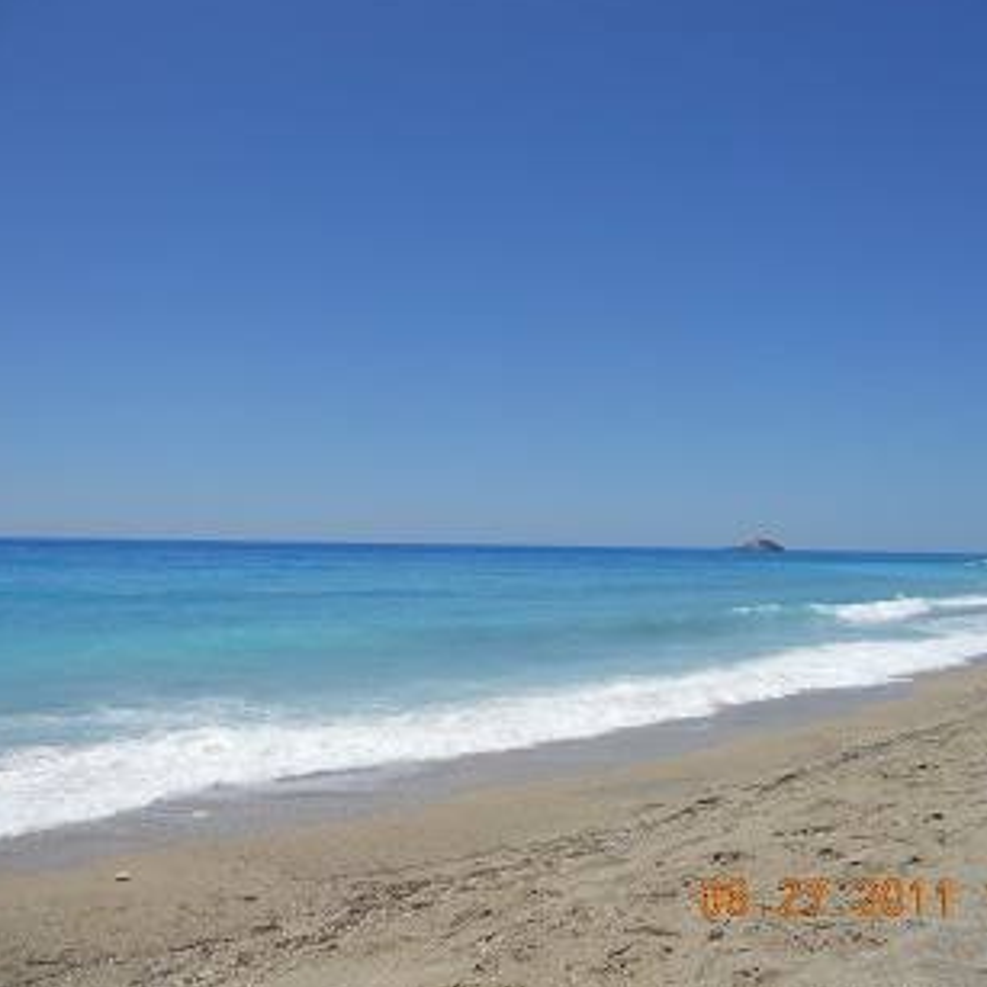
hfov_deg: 49.7
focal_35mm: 33
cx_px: 490
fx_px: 1065
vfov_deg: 49.7
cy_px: 494
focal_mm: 4.9
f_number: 8
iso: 80
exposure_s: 1/320
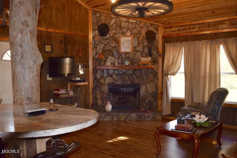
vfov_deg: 38.4
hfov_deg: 55.1
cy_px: 79
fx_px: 227
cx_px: 118
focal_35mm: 34
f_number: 5
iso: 800
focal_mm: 23
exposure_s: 1/100
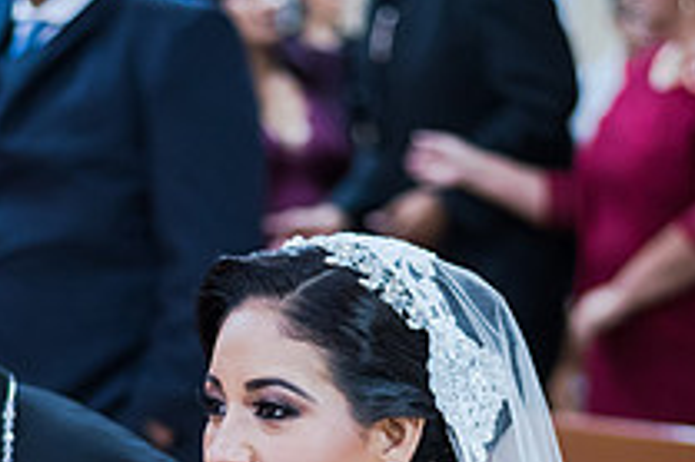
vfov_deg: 9.8
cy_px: 494
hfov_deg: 14.7
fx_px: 2681
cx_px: 233
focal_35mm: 139
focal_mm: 50
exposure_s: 1/200
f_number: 1.8
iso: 1600
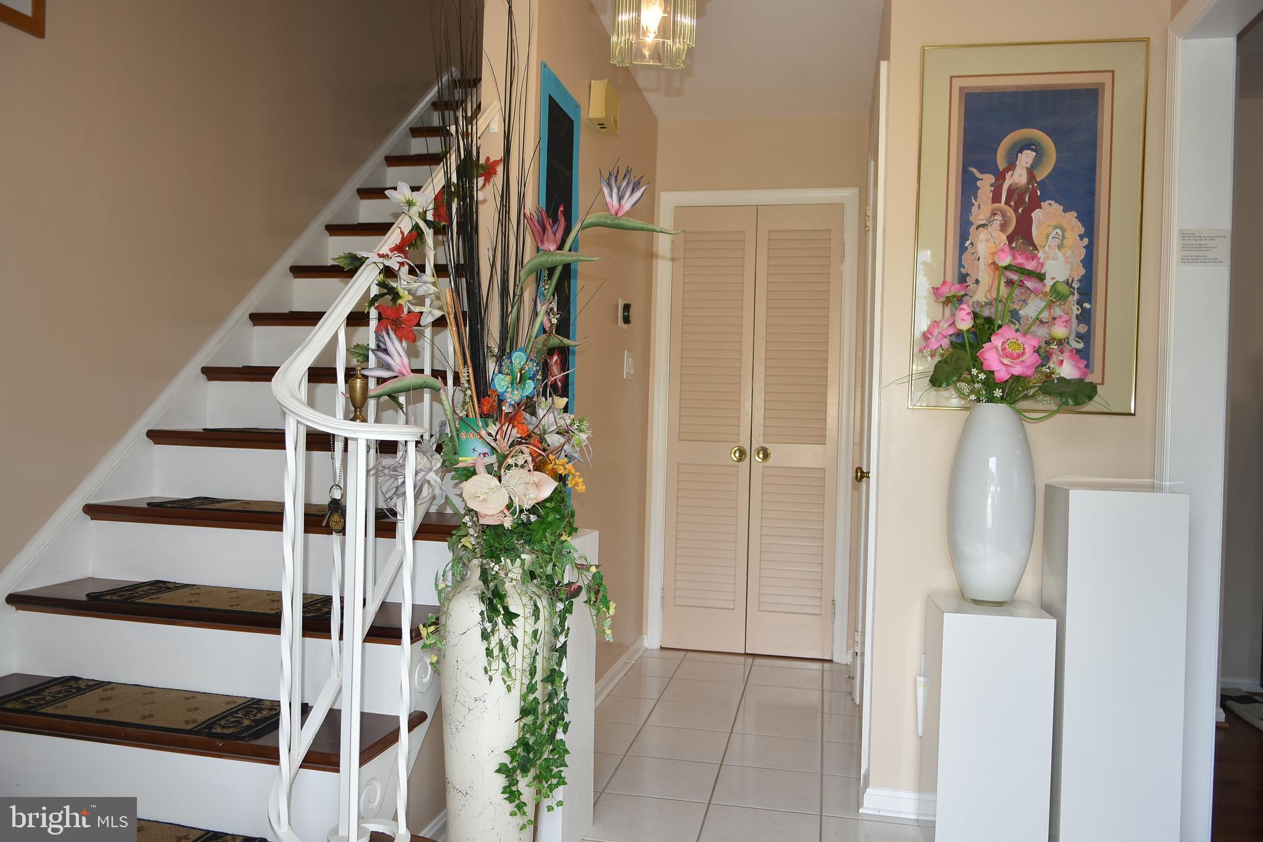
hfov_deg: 70.4
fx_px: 895
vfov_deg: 50.4
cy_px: 421
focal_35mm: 26
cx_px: 632
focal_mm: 17
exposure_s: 1/160
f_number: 3.2
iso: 160
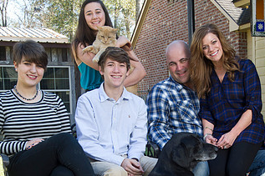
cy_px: 152
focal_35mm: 64
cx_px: 166
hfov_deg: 31.3
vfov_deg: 20.9
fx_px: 471
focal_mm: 35
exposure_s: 1/125
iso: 400
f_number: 8
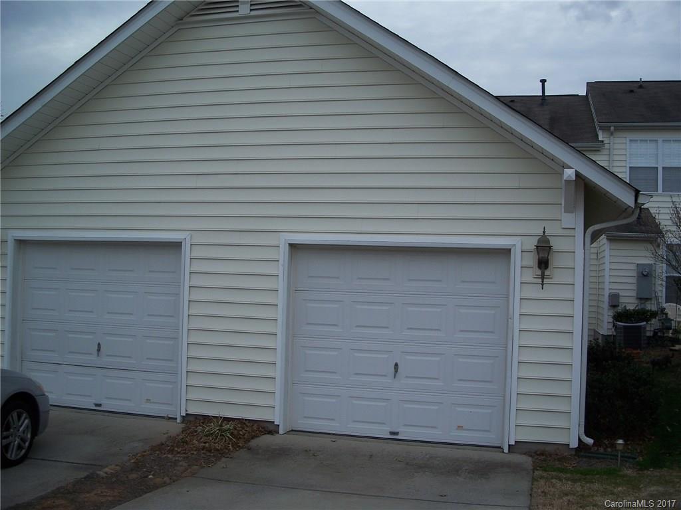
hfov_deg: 50.1
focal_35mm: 37
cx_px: 340
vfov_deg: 38.7
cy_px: 255
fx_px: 728
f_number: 2.8
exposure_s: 1/320
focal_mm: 7.8
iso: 64
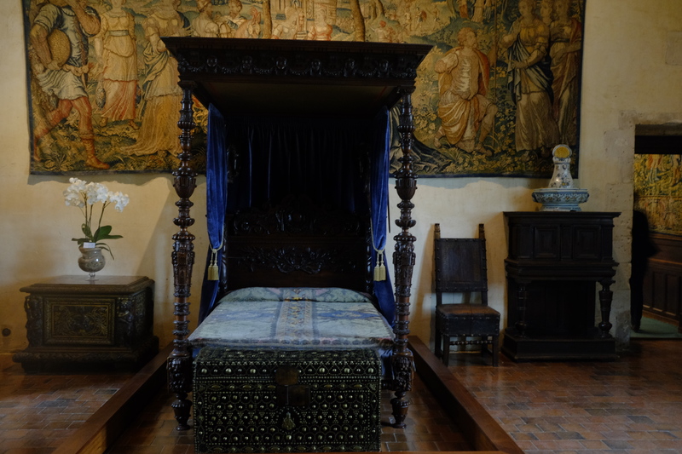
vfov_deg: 37.8
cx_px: 341
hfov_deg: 54.4
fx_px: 663
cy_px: 227
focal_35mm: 35
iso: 1600
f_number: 4
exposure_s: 1/3.2
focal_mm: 23
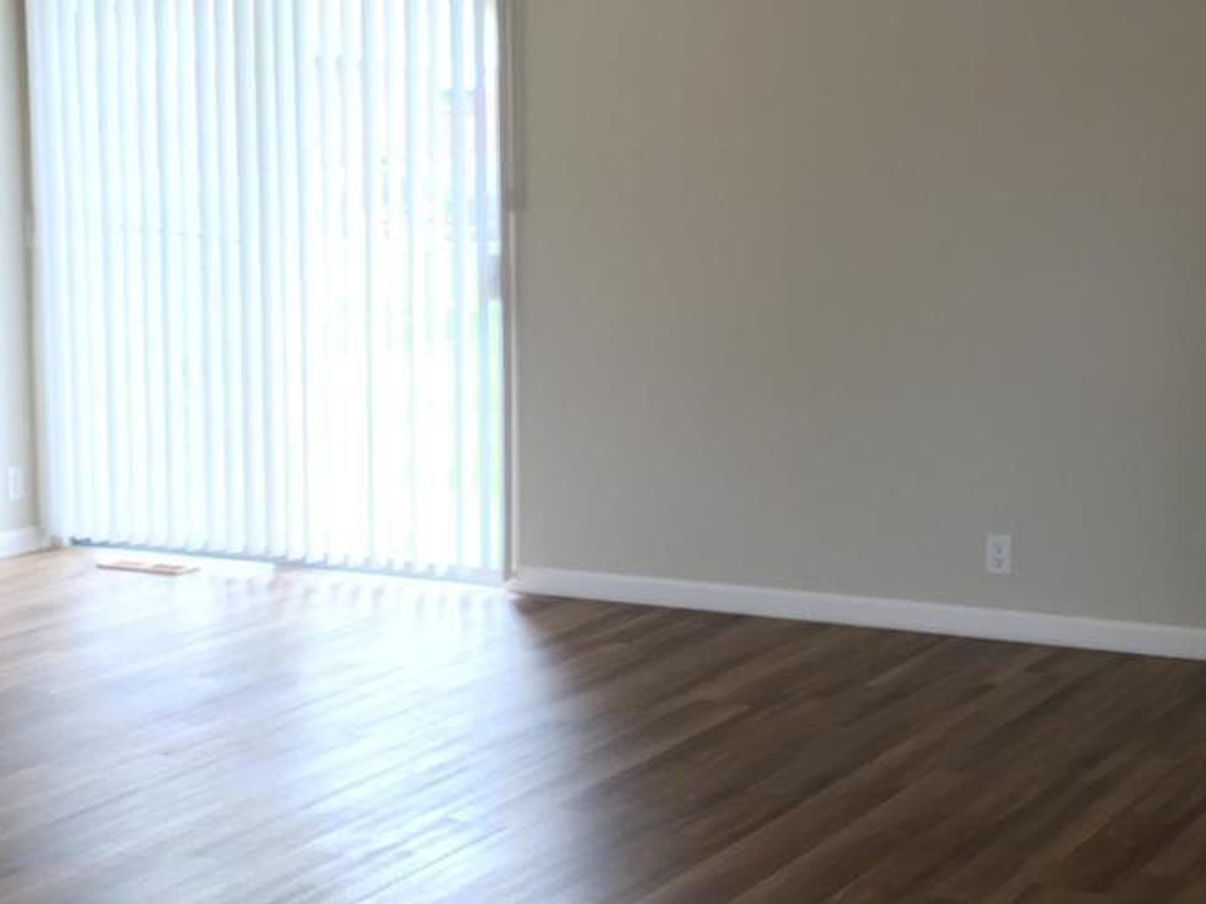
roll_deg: +0.7
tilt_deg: -5.9
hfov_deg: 27.3
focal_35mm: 71
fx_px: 2473
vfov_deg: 20.7
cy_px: 428
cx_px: 448
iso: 40
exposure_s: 1/30
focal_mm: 4.15
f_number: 2.2
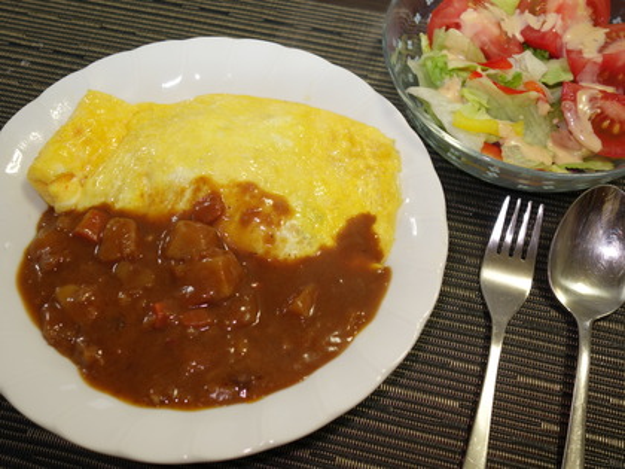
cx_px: 312
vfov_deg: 39.7
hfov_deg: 51.4
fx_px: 650
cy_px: 234
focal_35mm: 36
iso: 160
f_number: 2.8
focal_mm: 13.25
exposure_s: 1/40
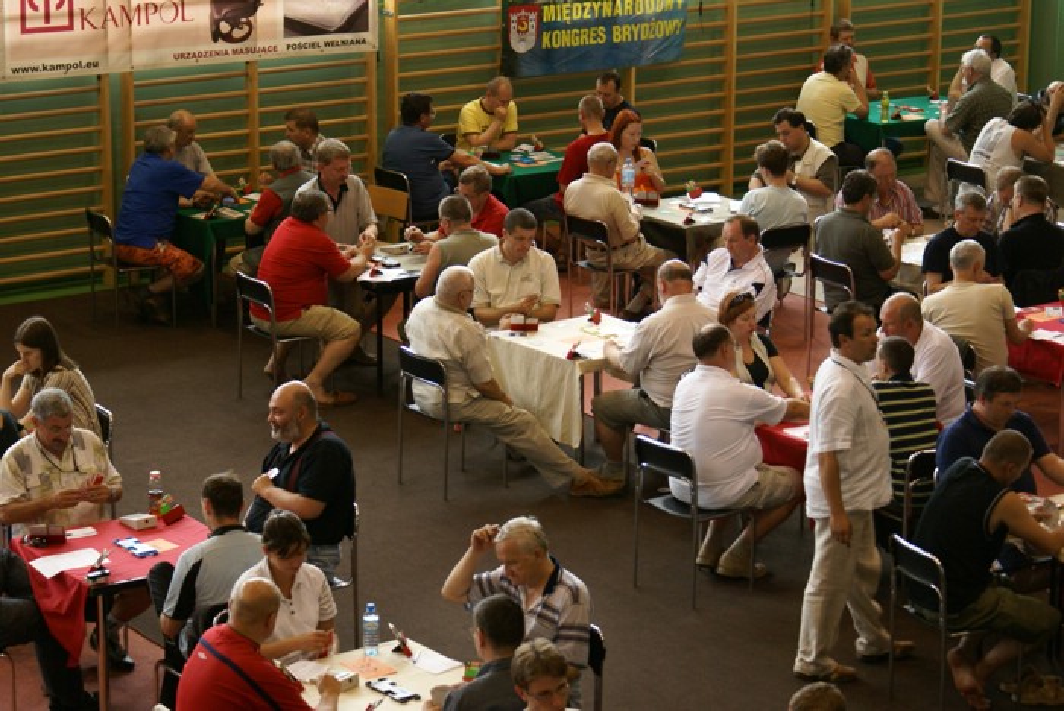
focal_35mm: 105
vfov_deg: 13.1
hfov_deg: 19.4
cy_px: 356
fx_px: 3106
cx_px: 532
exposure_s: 1/60
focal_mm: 70
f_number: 5.6
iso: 400
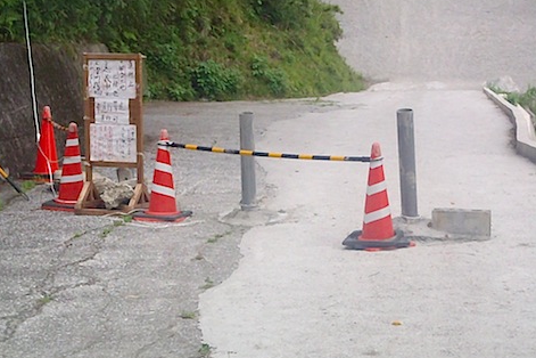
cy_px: 197
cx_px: 267
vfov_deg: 18.9
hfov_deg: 28.1
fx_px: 1072
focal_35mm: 72
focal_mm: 12.26
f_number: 5.5
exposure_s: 1/500
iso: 800
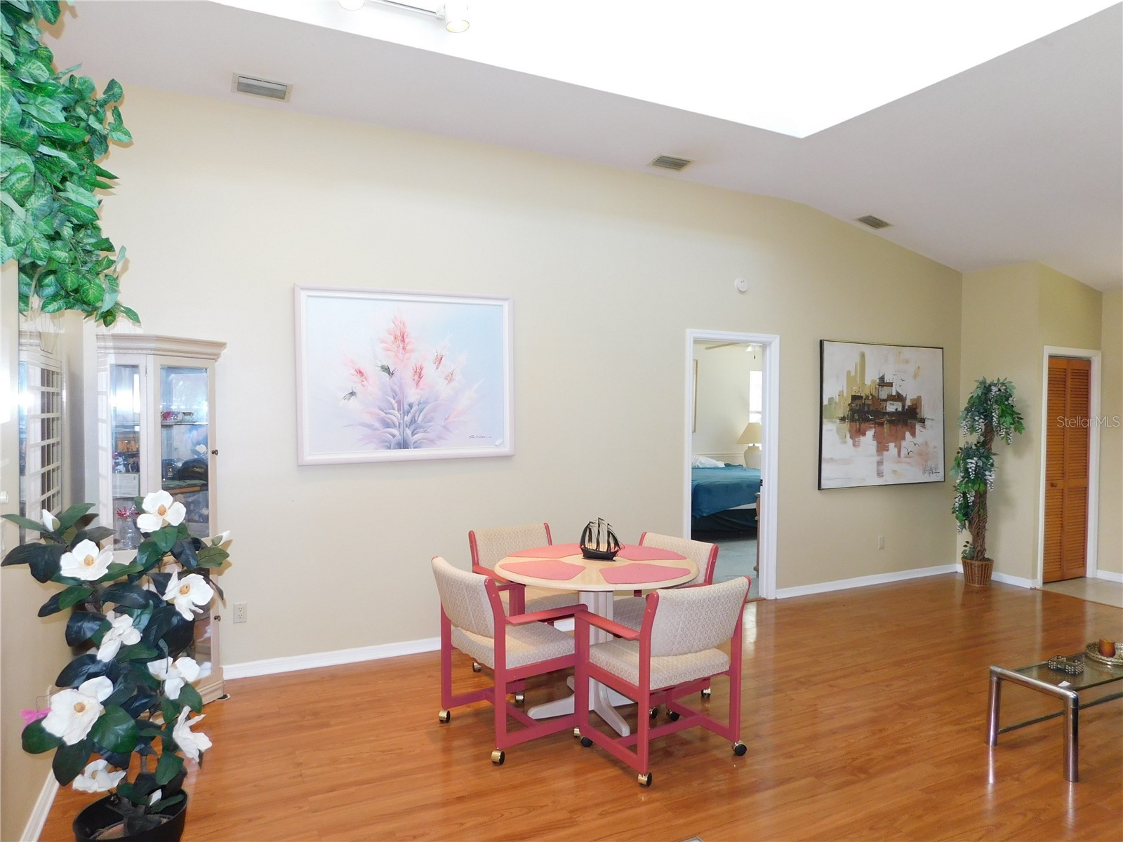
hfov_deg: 73.9
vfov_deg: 58.9
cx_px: 562
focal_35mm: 23
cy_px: 421
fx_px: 746
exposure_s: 1/30
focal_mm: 4
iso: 200
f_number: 3
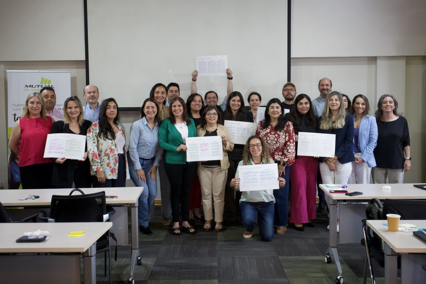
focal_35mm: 38
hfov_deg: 50.7
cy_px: 142
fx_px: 450
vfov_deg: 35.1
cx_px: 213
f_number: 4
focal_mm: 38
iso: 3200
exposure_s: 1/160
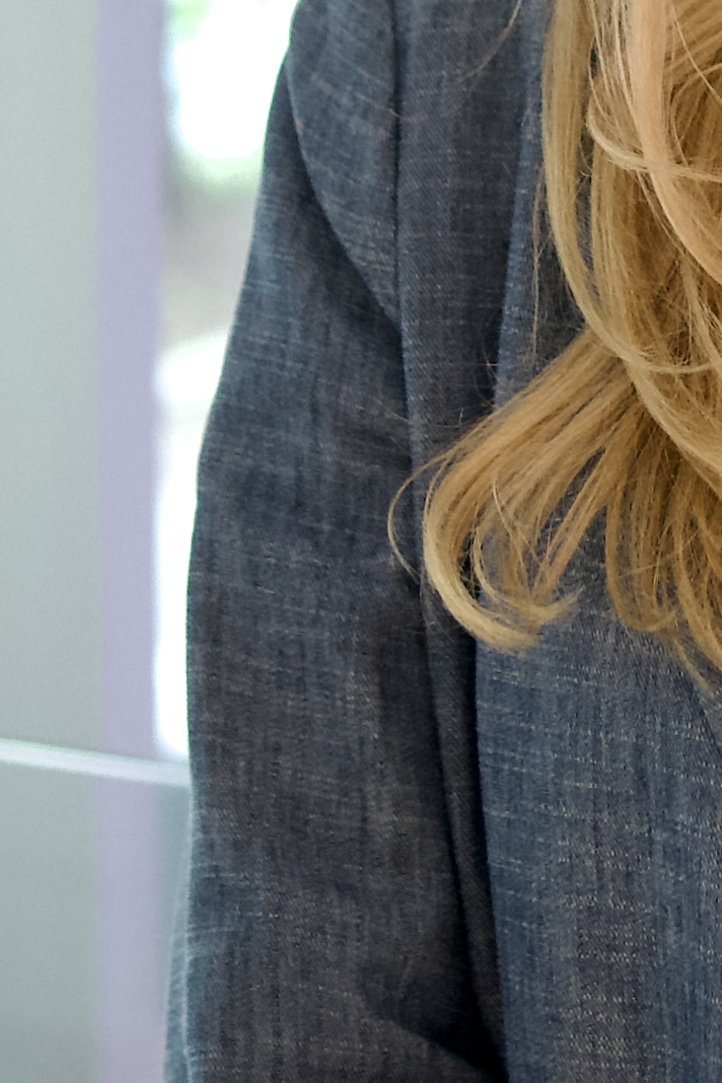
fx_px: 4632
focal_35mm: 154
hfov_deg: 8.8
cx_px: 986
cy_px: -325
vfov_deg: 12.9
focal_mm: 30
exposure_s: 1/640
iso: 800
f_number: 2.2
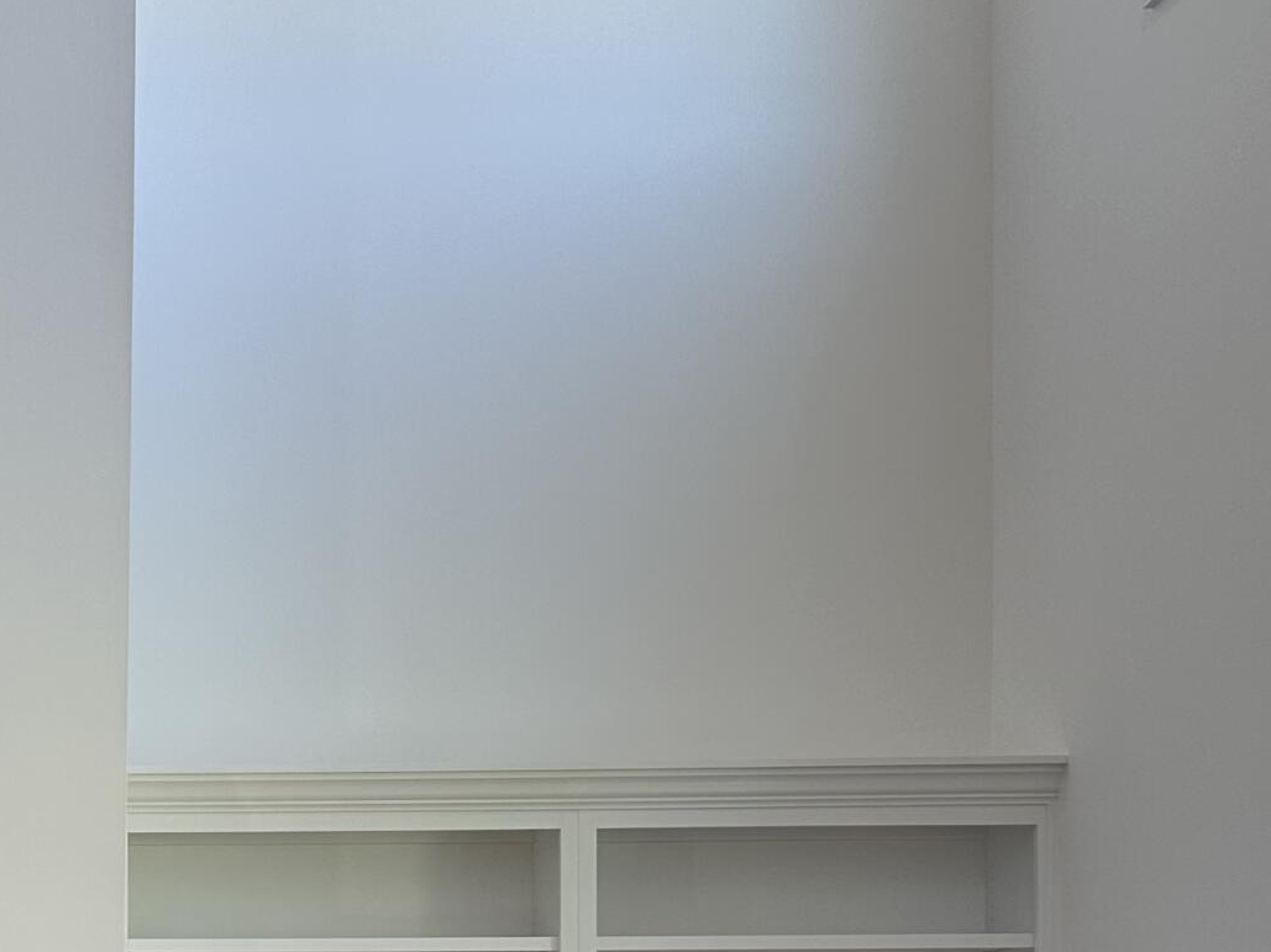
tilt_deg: +1.0
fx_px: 2569
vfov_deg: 19.9
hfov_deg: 25.5
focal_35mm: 70
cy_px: 1109
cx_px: -177
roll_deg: -0.2
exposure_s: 1/120
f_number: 1.78
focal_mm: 6.86
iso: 64
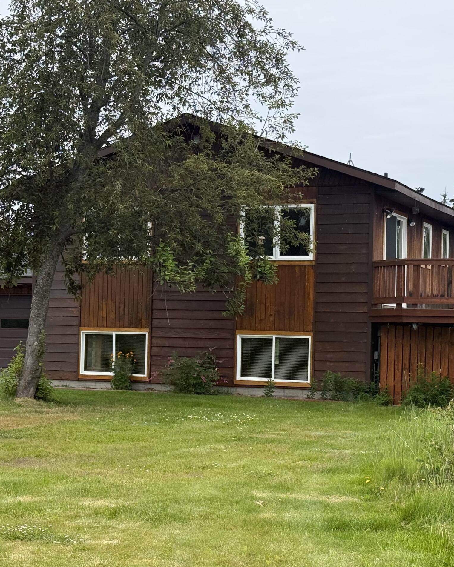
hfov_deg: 20.7
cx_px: 232
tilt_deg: +1.5
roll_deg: -0.7
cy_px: 314
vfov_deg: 25.7
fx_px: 1242
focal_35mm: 74
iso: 80
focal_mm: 6.76
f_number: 1.78
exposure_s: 1/1678
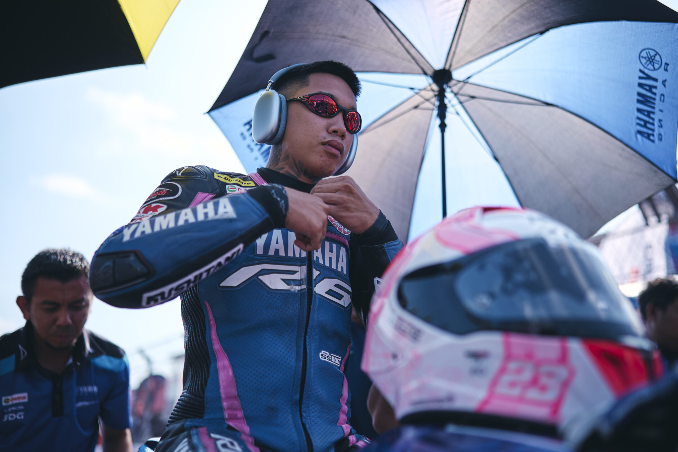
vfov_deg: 37.9
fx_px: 659
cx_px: 339
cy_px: 226
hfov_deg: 54.4
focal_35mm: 35
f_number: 1.6
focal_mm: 35
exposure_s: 1/4000
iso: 100
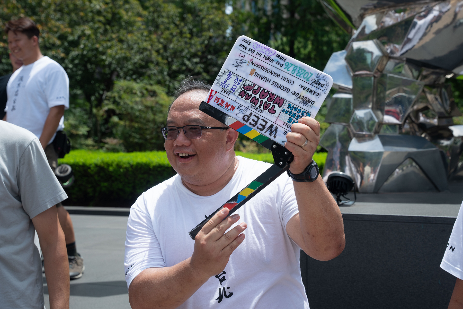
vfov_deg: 27.3
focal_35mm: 50
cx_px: 232
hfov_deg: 40.0
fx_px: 637
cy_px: 154
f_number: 5.6
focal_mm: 49.5
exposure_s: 1/400
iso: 100
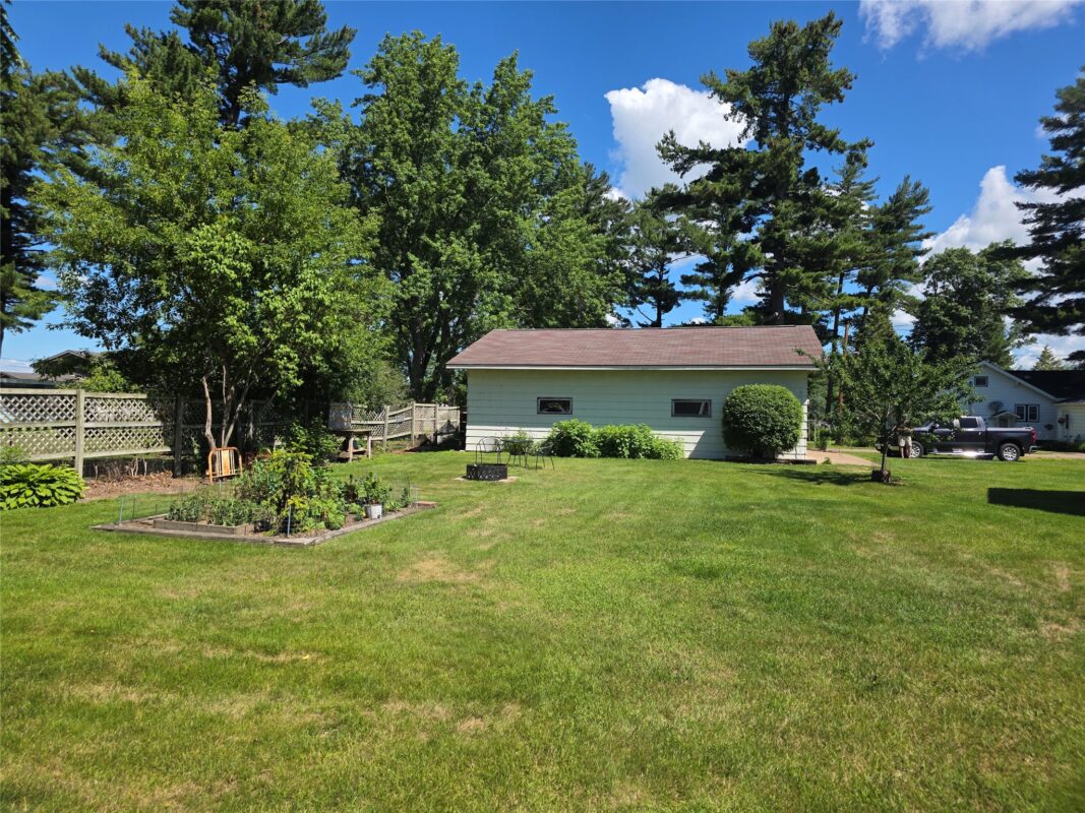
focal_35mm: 23
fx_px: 721
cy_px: 406
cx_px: 542
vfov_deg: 58.9
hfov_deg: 73.9
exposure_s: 1/4766
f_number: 1.7
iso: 80
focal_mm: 6.3
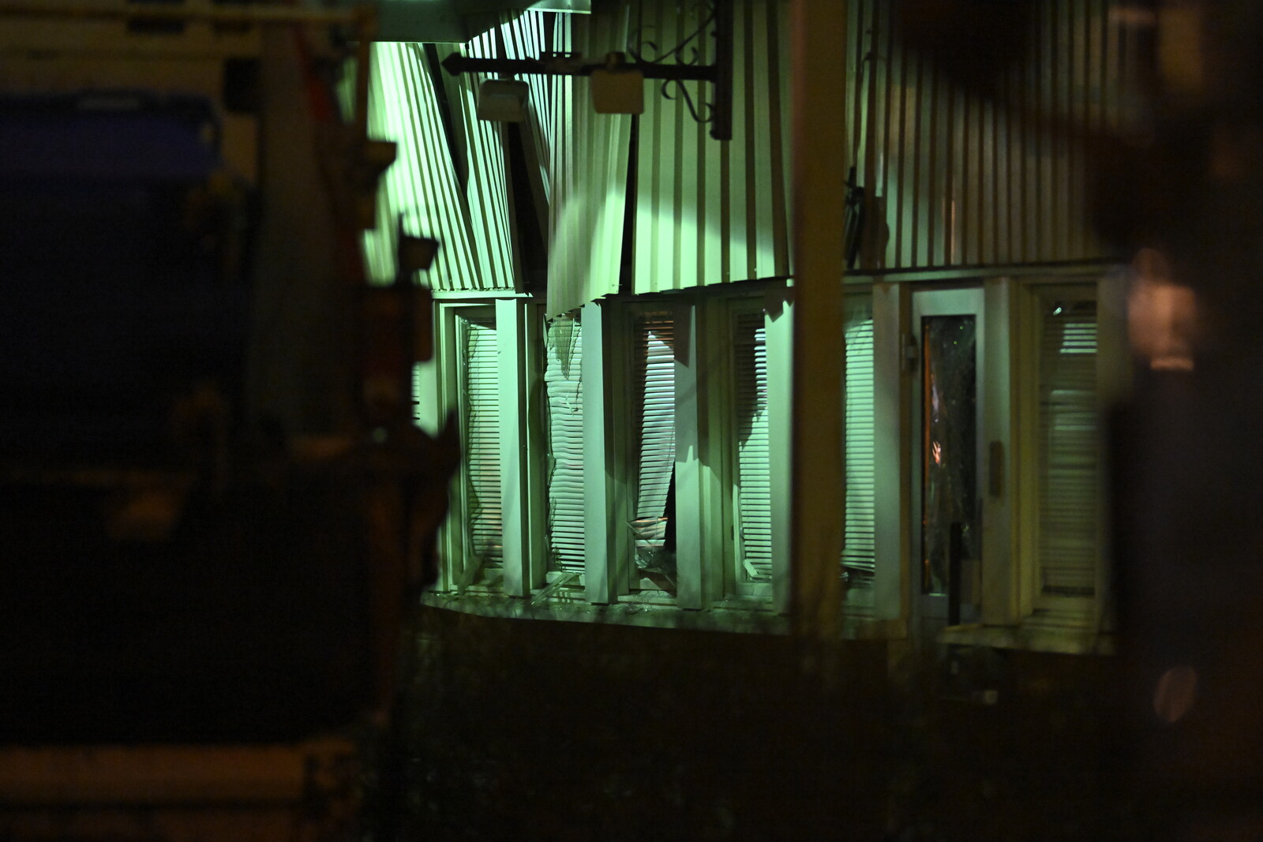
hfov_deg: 6.9
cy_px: 421
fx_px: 10525
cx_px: 632
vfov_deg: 4.6
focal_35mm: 300
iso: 8000
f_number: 2.8
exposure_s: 1/80
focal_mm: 300
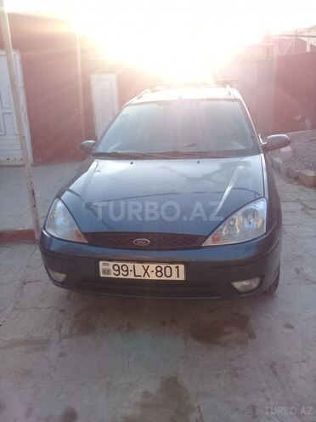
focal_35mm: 31
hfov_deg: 45.4
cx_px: 158
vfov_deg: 58.4
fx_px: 377
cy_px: 211
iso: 50
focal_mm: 3.3
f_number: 2.2
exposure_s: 1/145
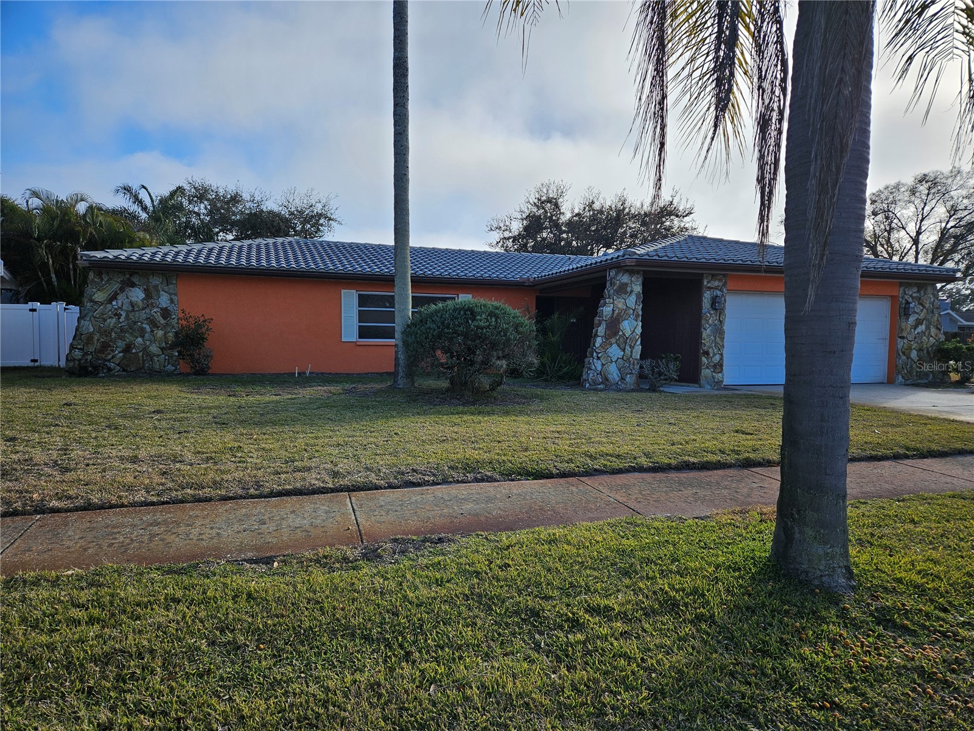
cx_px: 487
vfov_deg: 58.9
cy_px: 366
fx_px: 647
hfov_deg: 73.9
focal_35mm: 23
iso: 25
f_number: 1.8
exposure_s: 1/1946
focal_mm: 5.4
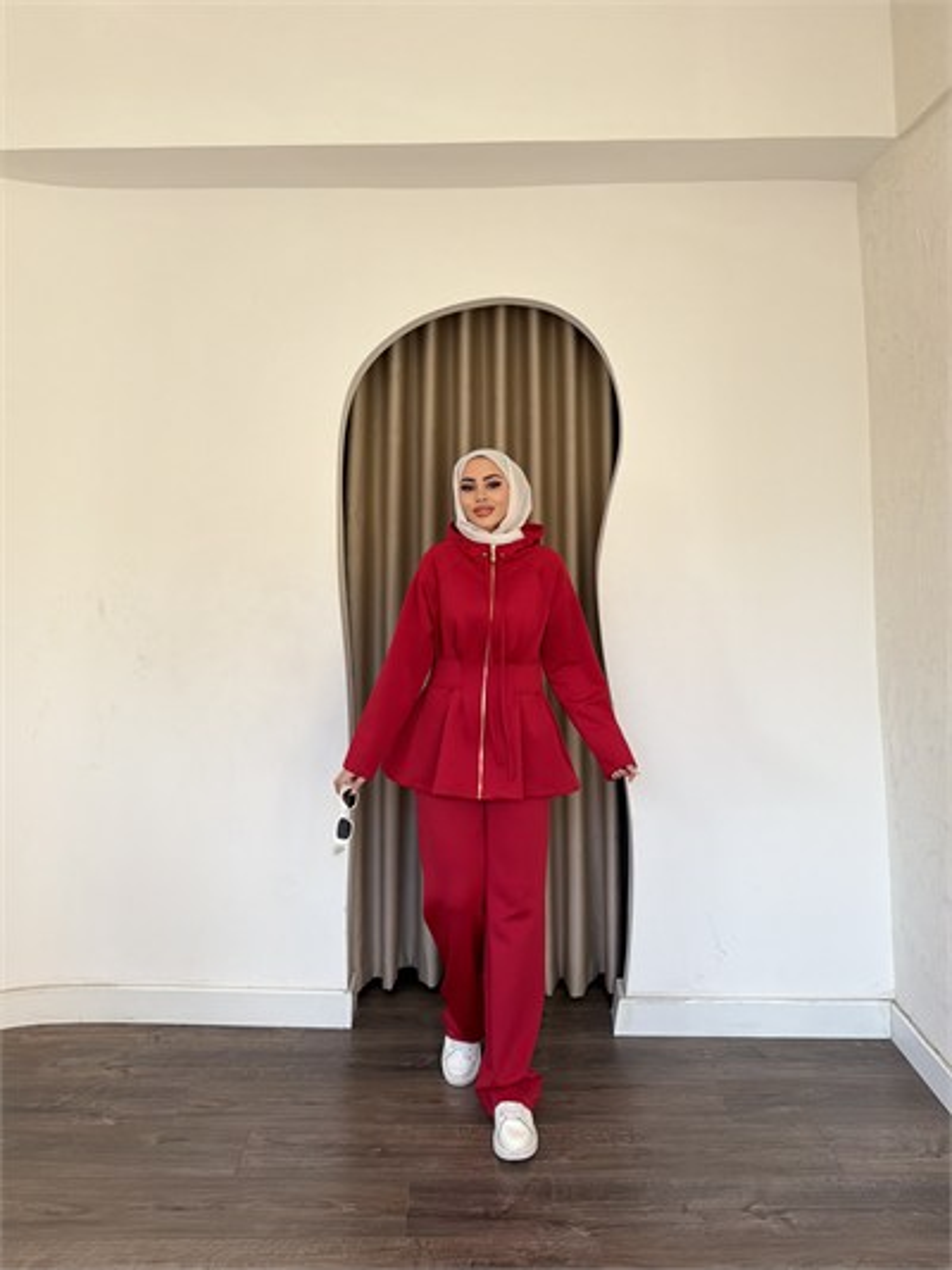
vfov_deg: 71.6
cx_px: 476
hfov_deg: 56.8
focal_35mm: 24
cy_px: 635
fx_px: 880
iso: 200
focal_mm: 6.76
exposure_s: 1/443
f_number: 1.78
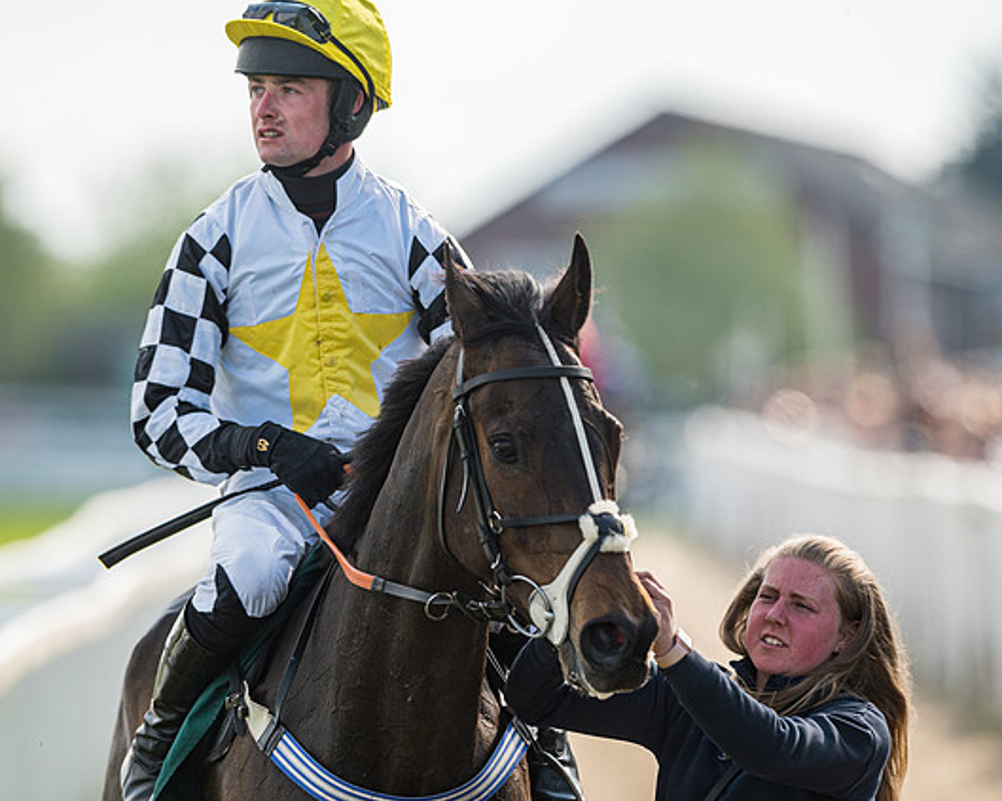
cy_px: 401
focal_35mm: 480
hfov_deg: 4.0
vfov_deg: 3.2
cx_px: 486
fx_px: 14232
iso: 160
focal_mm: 400
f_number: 5
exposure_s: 1/800
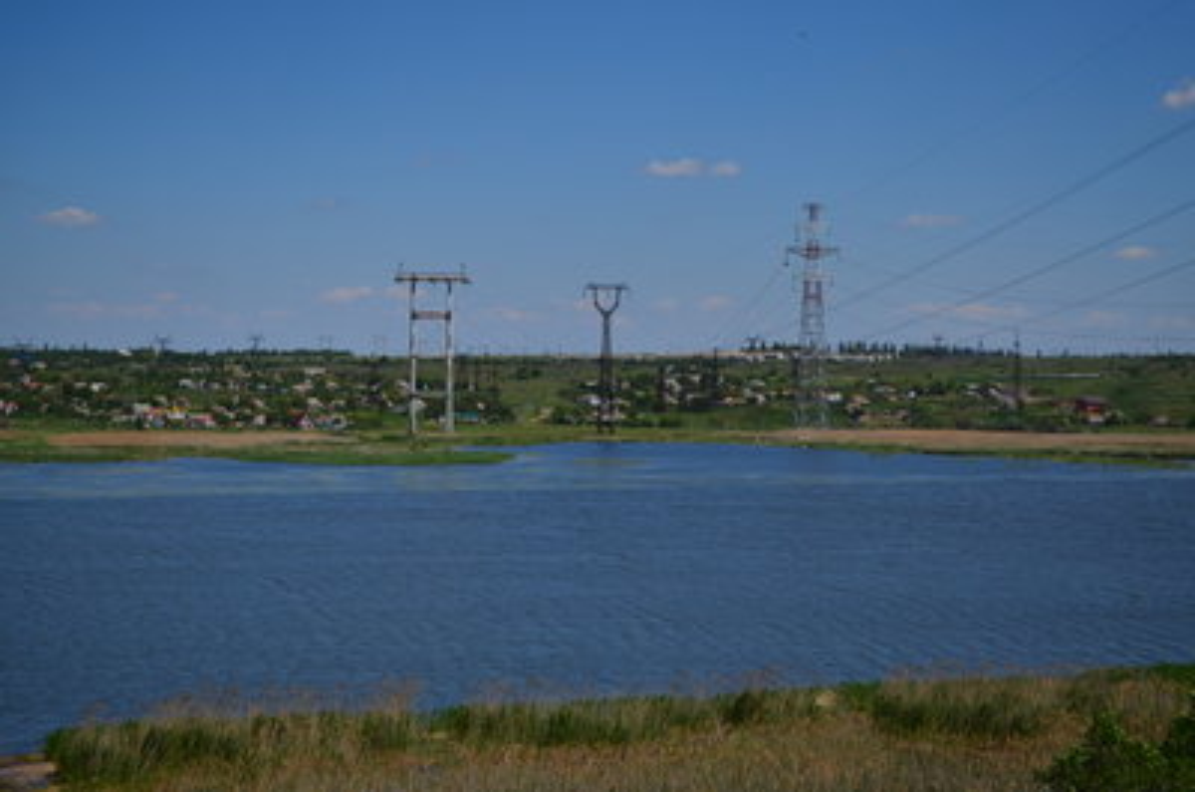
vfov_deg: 19.6
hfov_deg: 29.3
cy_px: 396
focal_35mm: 69
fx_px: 2286
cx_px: 598
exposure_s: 1/4000
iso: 200
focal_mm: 46
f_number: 5.3
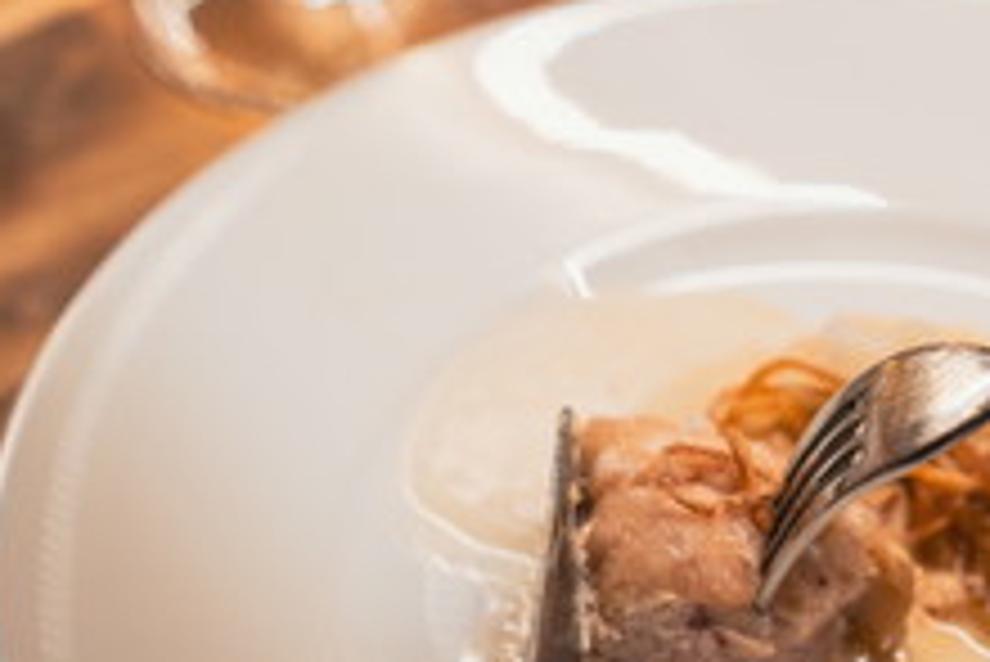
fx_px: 4375
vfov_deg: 8.6
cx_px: 785
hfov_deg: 12.9
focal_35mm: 159
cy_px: 507
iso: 1000
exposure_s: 1/100
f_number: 2.8
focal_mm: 70
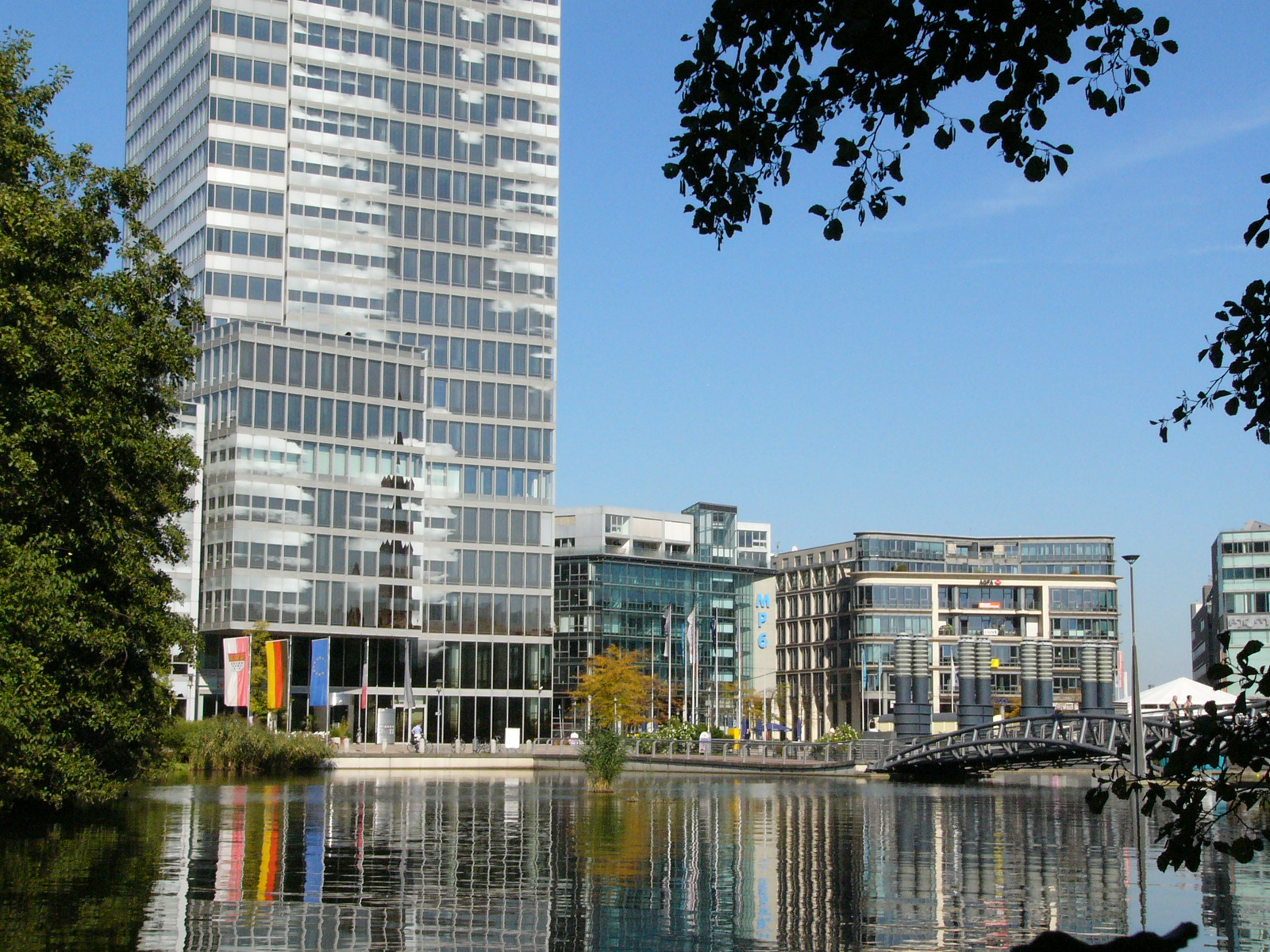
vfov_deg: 25.7
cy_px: 476
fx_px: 2091
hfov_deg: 33.8
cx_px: 635
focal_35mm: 57
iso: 200
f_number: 6.5
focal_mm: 9.5
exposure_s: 1/1600
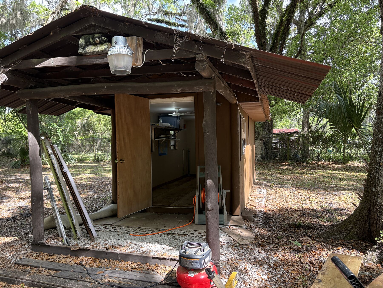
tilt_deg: -0.2
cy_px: 144
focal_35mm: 26
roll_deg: +1.1
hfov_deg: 67.3
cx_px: 192
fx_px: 288
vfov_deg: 53.1
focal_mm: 5.96
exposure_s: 1/260
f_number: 1.6
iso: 64
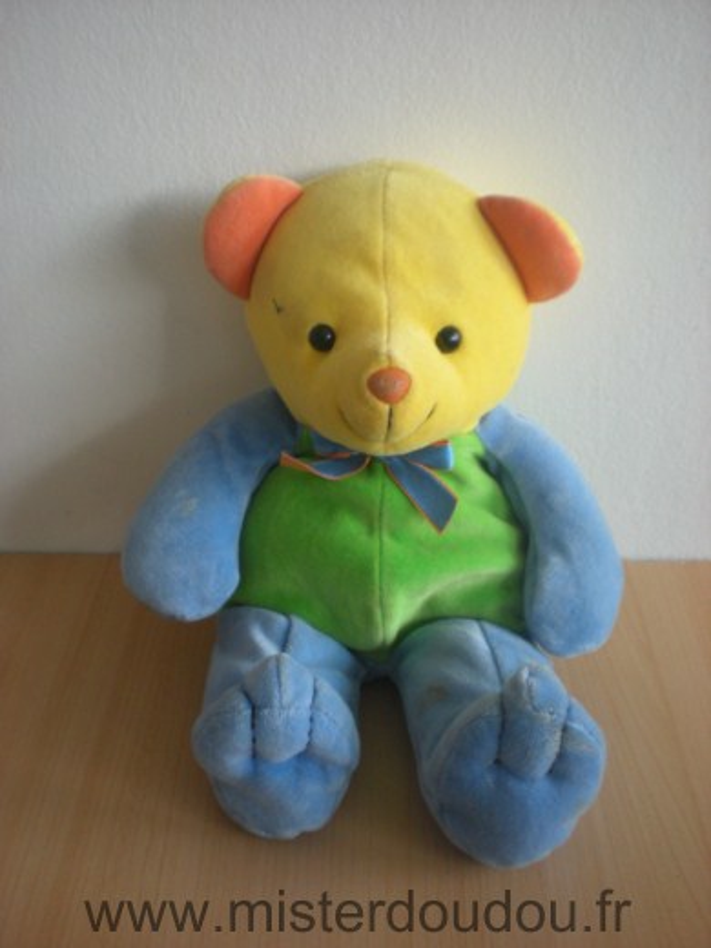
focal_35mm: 38
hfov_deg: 37.7
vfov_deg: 49.0
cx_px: 356
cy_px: 474
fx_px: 1041
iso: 200
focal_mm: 6.3
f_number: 3.1
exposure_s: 1/20.4
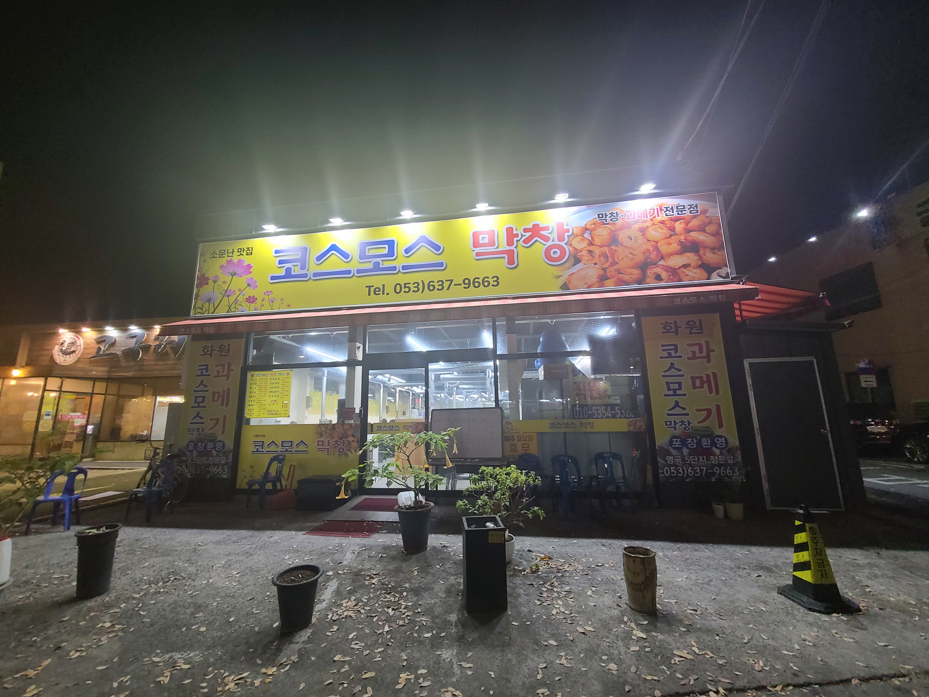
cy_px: 348
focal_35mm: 13
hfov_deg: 106.2
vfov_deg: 89.9
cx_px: 464
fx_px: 349
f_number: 2.2
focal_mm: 2.2
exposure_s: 1/60
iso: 320
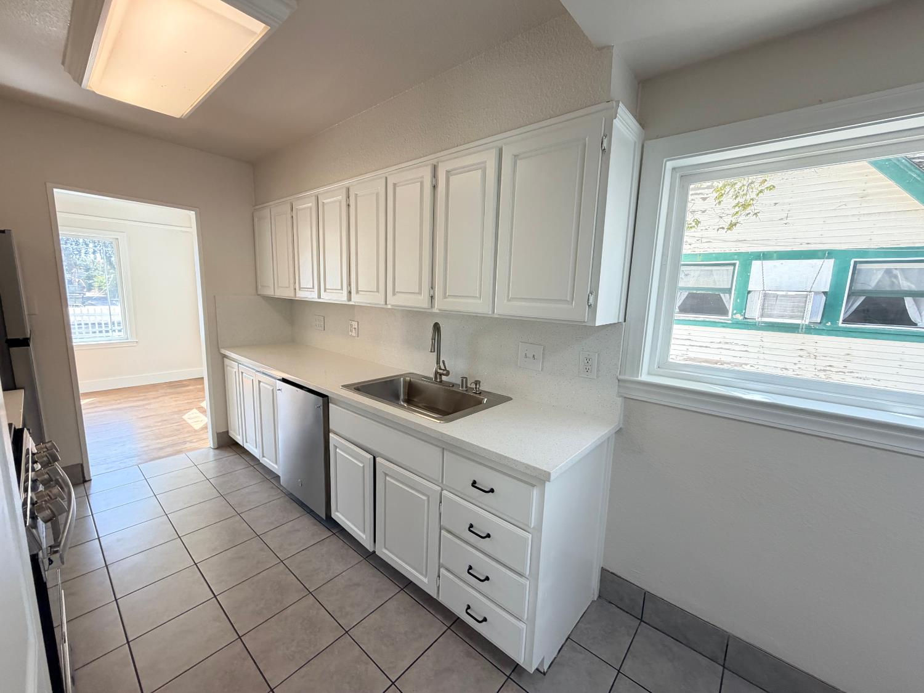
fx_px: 374
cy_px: 346
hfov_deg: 102.1
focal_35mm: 14
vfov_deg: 85.7
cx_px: 462
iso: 250
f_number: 2.2
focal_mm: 2.22
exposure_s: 1/120
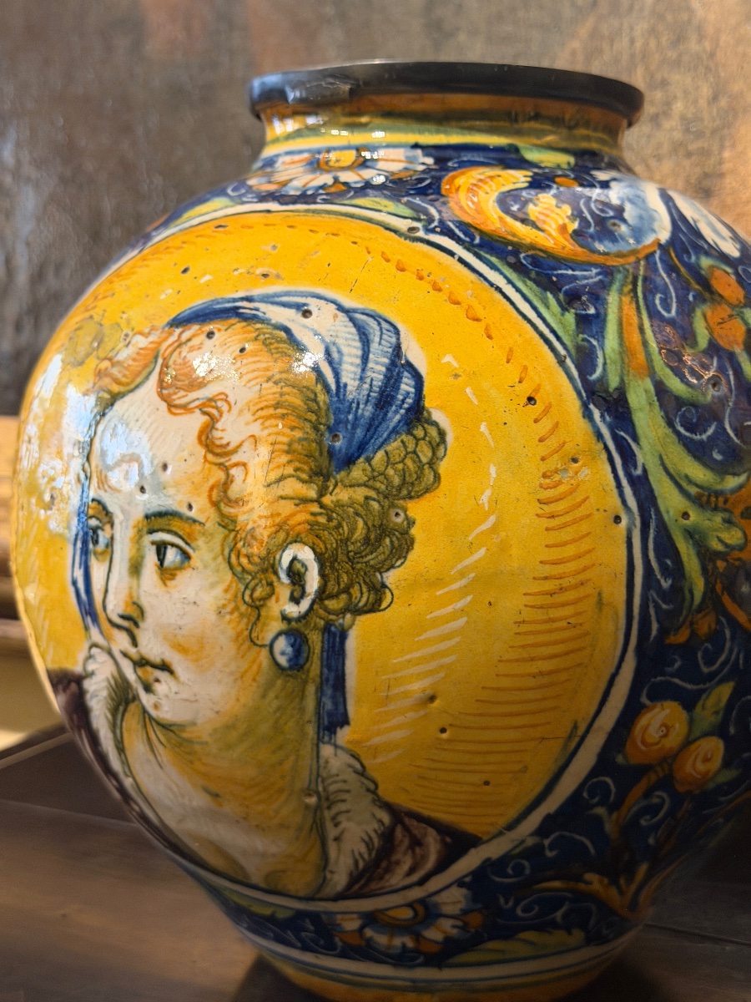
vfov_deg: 39.7
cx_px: 376
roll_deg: +0.5
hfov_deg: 30.3
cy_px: 501
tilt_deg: -5.6
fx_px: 1388
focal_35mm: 48
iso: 500
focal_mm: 6.76
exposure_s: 1/33
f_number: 1.78
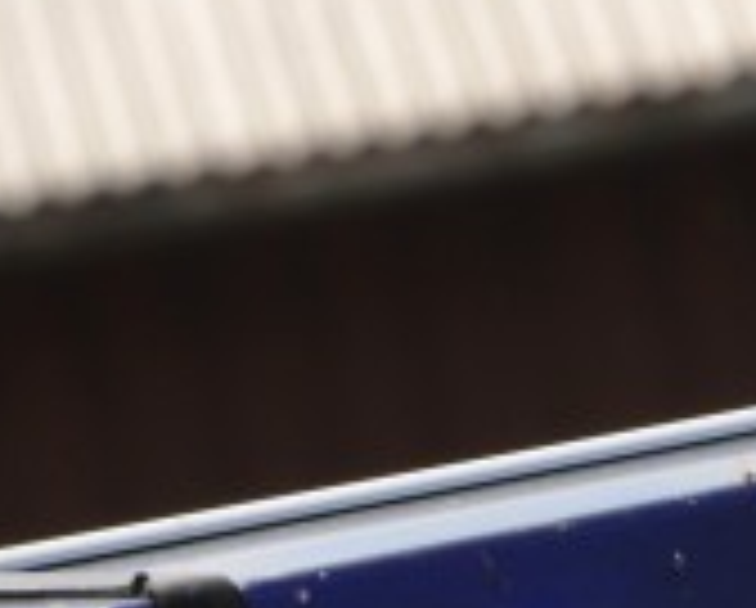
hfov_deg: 3.5
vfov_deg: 2.8
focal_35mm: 551
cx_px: 1292
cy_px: 928
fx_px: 12350
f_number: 9
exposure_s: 1/320
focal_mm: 66
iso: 200
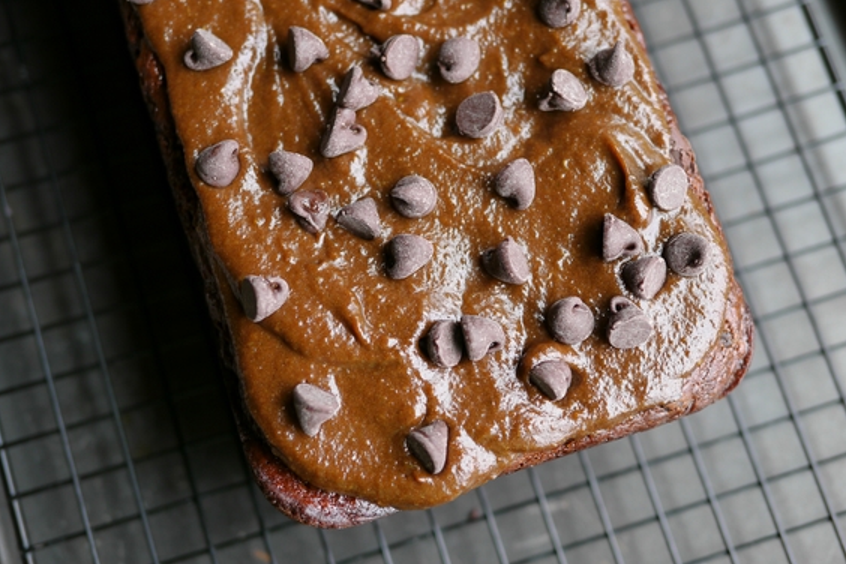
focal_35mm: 53
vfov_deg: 25.5
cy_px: 284
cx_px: 427
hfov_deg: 37.5
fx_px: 1245
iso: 125
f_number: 2
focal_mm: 25
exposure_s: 1/250
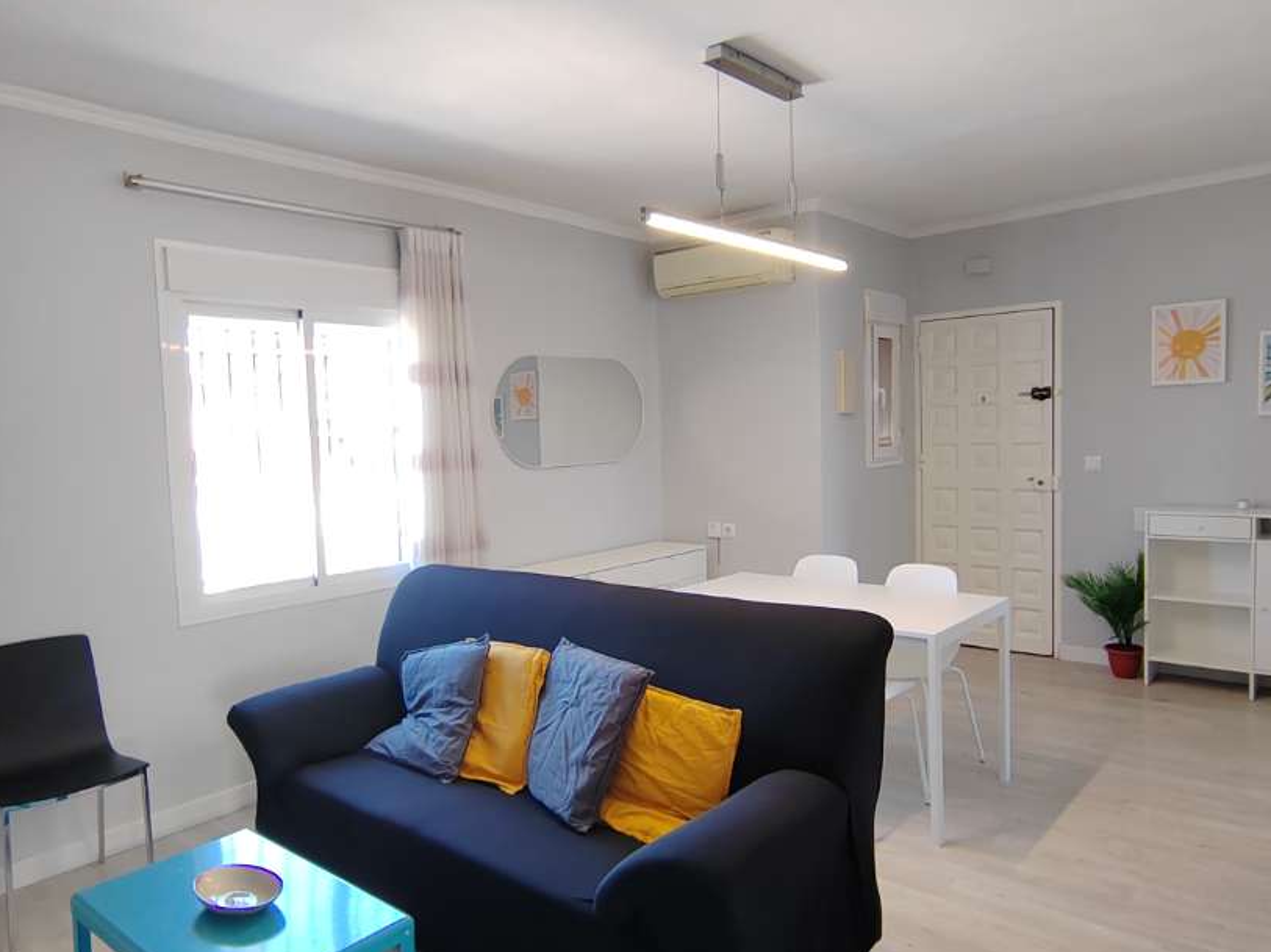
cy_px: 490
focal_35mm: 24
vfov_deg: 56.8
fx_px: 881
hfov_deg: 71.5
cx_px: 593
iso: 320
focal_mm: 2.16
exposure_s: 1/50
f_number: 2.2
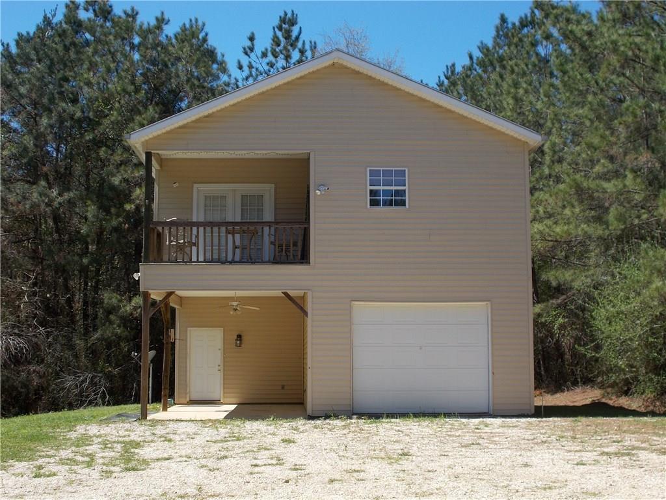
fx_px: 962
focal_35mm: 50
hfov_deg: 38.2
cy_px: 250
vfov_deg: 29.1
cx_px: 333
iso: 80
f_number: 4.5
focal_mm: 9
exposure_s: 1/400
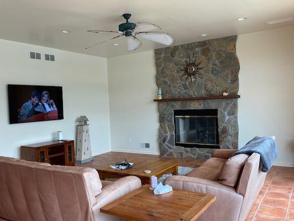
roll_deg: +2.4
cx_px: 129
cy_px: 116
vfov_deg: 45.4
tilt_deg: -1.7
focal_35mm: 31
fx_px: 263
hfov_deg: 58.2
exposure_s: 1/121
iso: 100
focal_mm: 4.25
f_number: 1.8
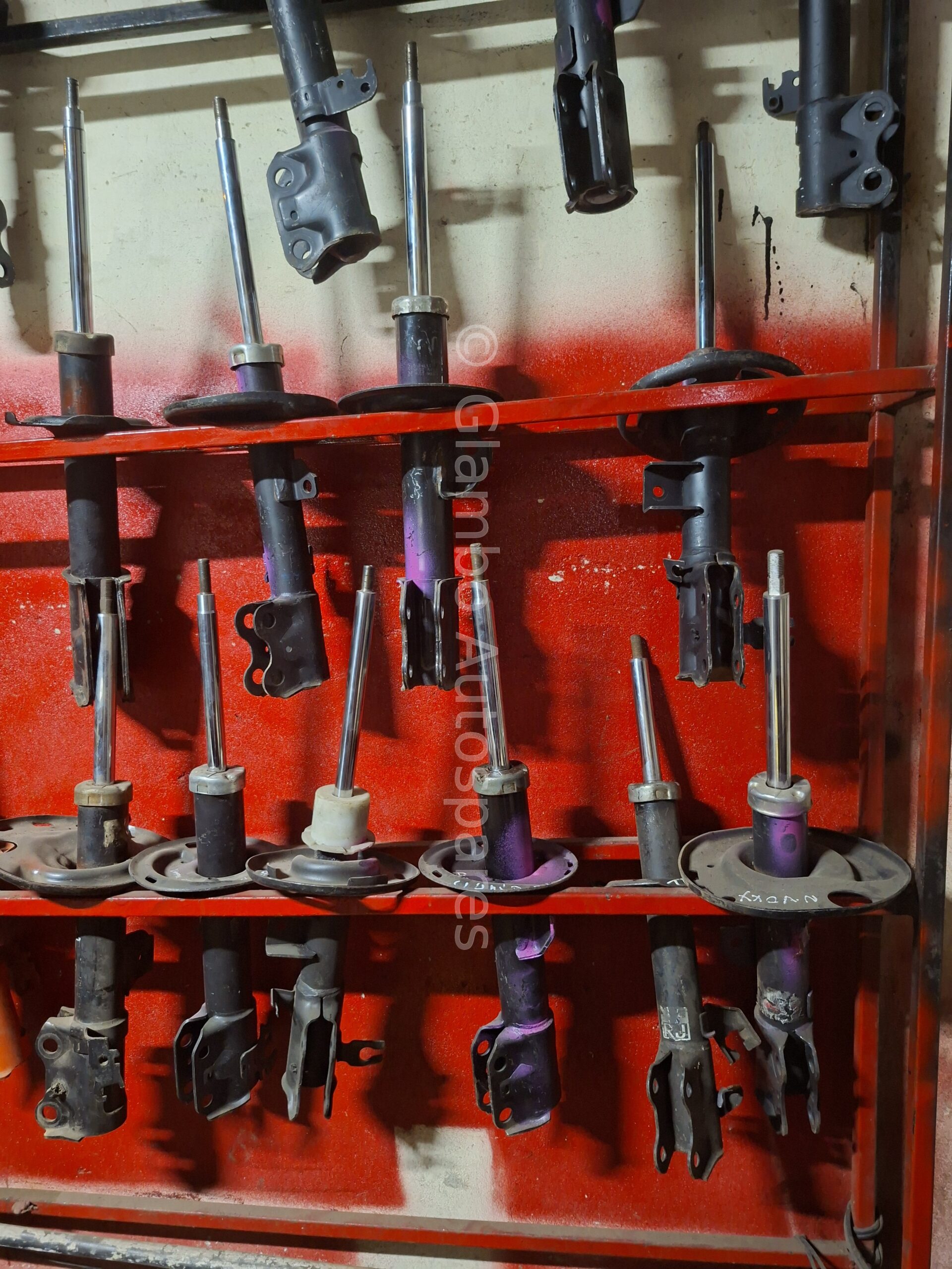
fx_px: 843
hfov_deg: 58.9
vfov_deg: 73.9
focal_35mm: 23
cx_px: 476
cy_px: 634
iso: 1000
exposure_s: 1/20
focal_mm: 5.54
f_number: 1.8
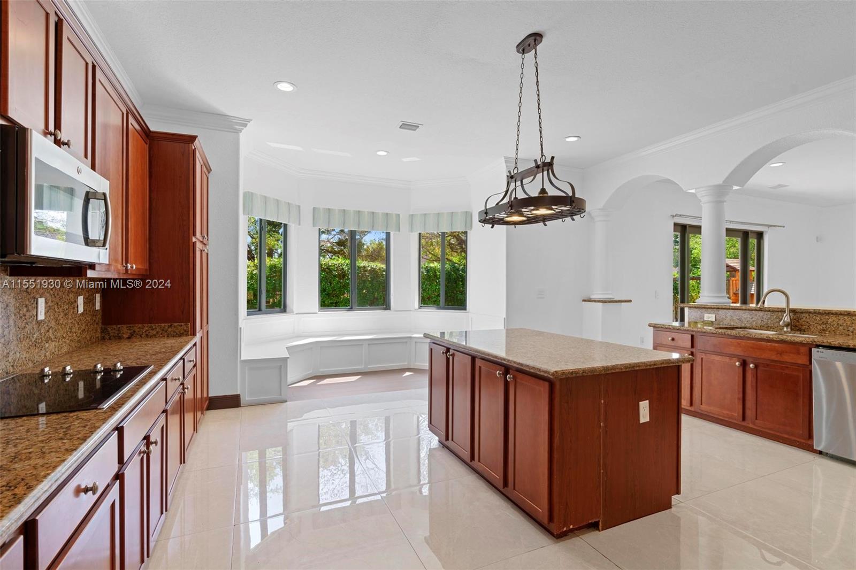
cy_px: 285
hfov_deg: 93.3
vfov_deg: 70.4
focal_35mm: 17
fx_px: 404
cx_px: 428
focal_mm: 17
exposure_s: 1/4
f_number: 9
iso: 200
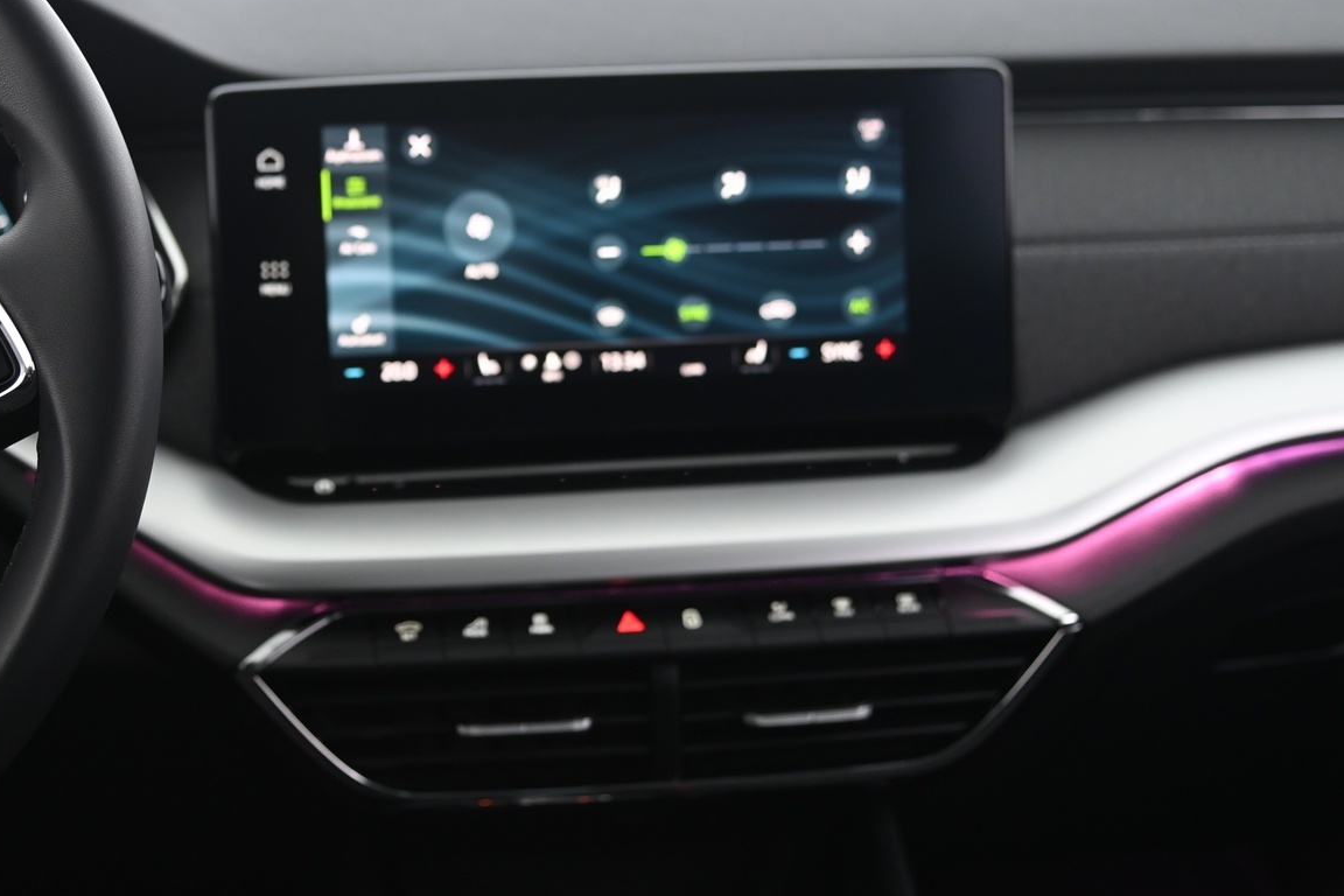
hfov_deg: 32.1
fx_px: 2314
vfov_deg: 21.9
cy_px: 362
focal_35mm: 62
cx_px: 428
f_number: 4
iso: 1000
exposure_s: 1/8
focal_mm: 44
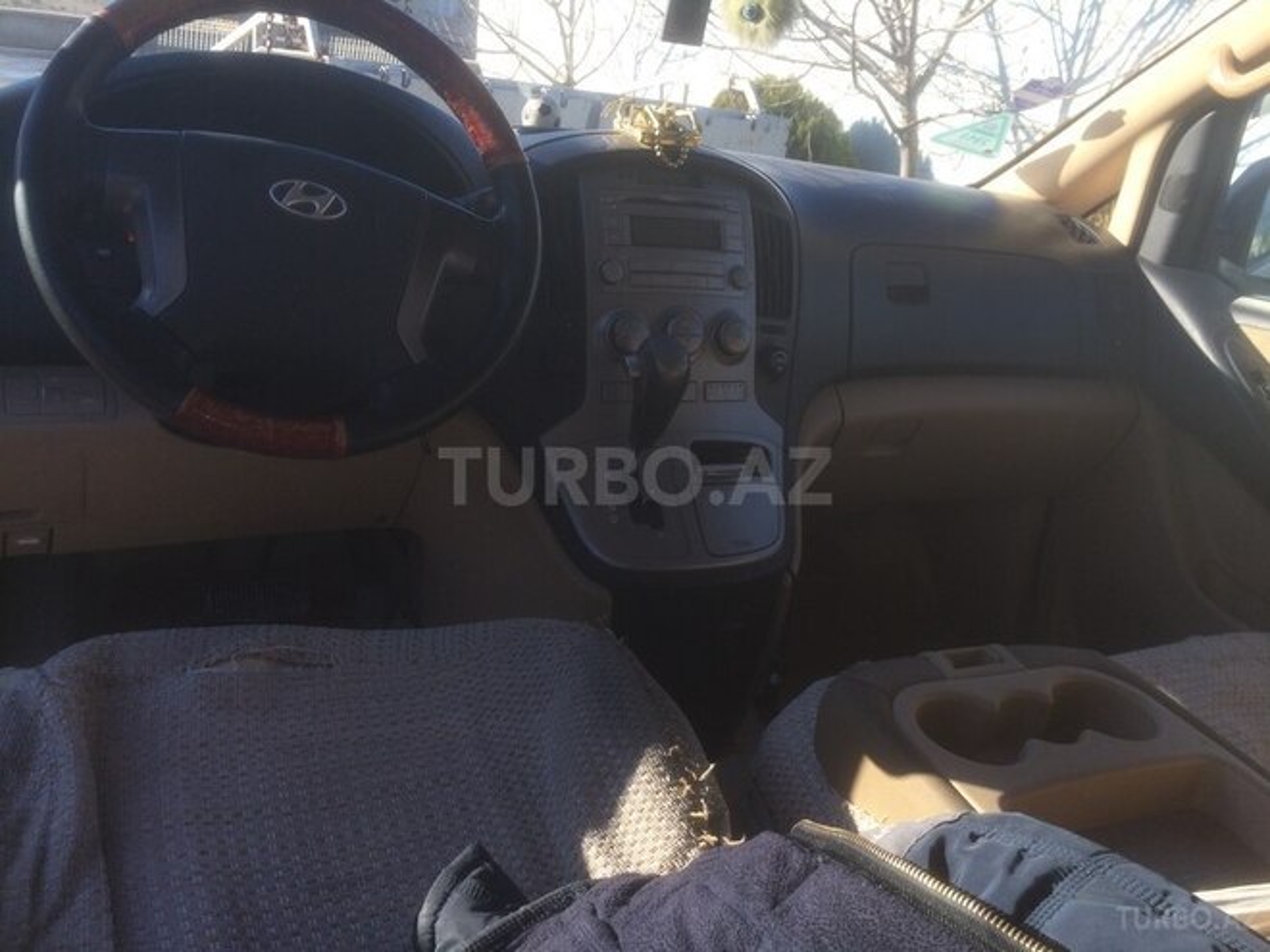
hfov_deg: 61.7
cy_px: 476
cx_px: 635
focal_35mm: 29
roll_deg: -8.4
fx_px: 1064
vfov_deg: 48.2
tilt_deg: -20.8
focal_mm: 4.15
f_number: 2.2
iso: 32
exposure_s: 1/436
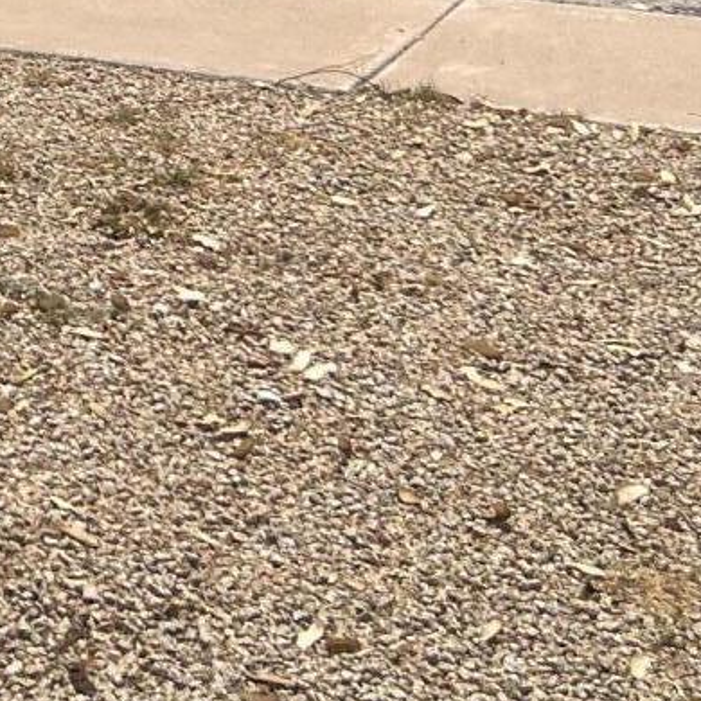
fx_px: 2704
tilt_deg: -5.2
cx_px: -367
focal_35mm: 118
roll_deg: +0.8
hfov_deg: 13.8
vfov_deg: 13.9
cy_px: -352
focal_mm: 5.7
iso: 50
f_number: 1.5
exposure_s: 1/6579
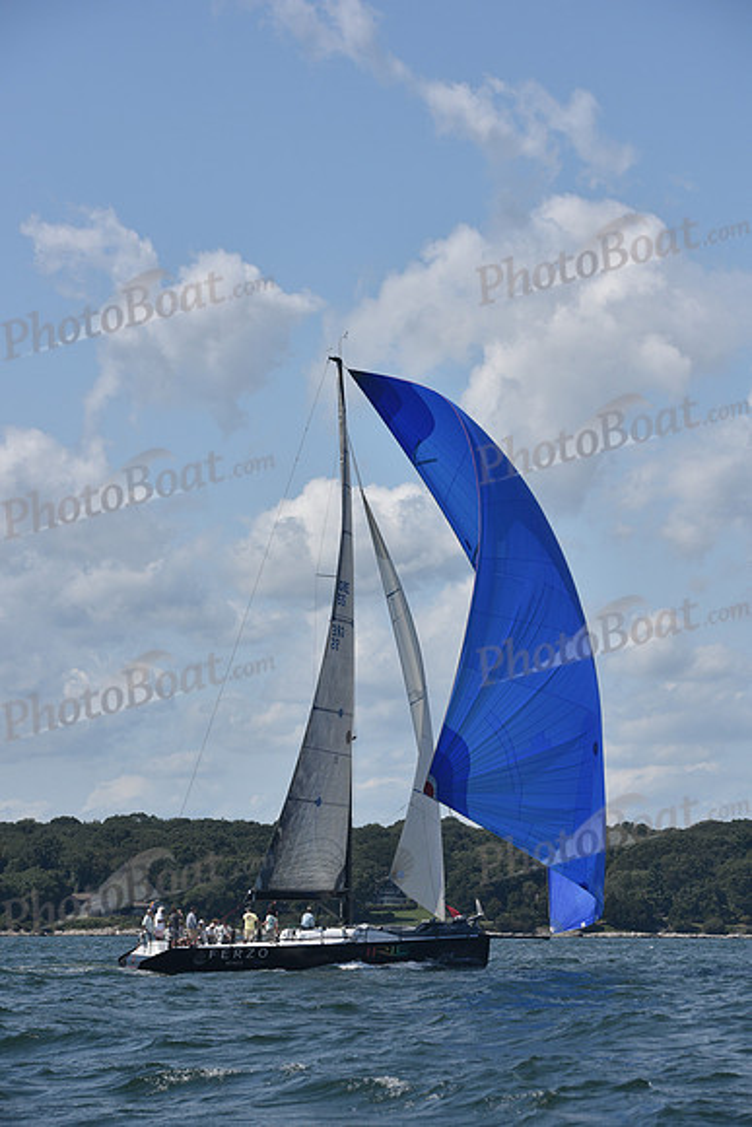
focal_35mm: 98
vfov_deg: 20.8
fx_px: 3069
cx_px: 376
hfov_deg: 14.0
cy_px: 564
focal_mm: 98
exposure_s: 1/1250
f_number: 6.3
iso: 250
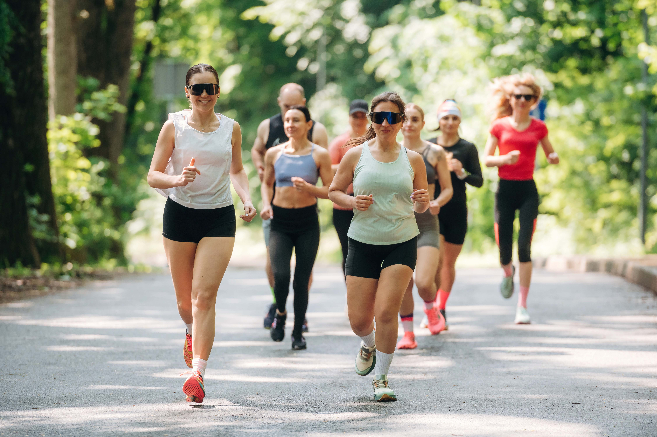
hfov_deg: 10.3
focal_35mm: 200
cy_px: 218
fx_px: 3647
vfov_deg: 6.9
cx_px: 328
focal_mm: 200
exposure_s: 1/2000
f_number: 3.5
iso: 1250
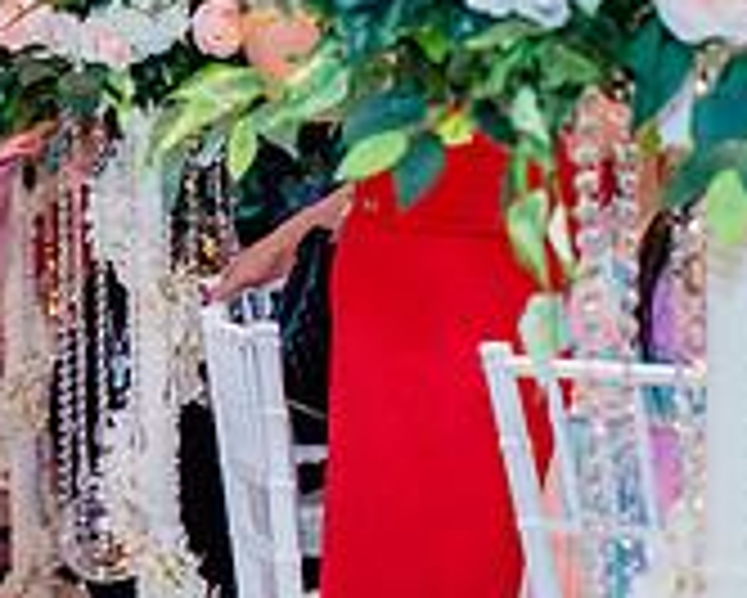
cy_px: 171
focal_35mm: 177
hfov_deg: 10.3
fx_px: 3915
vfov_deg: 8.7
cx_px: -596
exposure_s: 1/160
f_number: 3.5
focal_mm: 47
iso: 1250
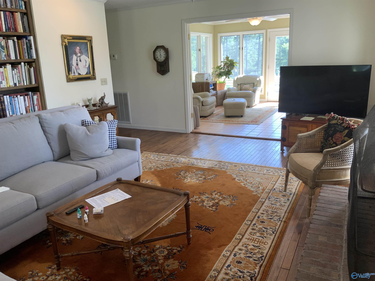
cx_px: 188
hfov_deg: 61.7
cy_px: 140
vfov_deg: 48.2
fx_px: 314
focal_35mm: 29
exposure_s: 1/60
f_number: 1.8
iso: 40
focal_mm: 3
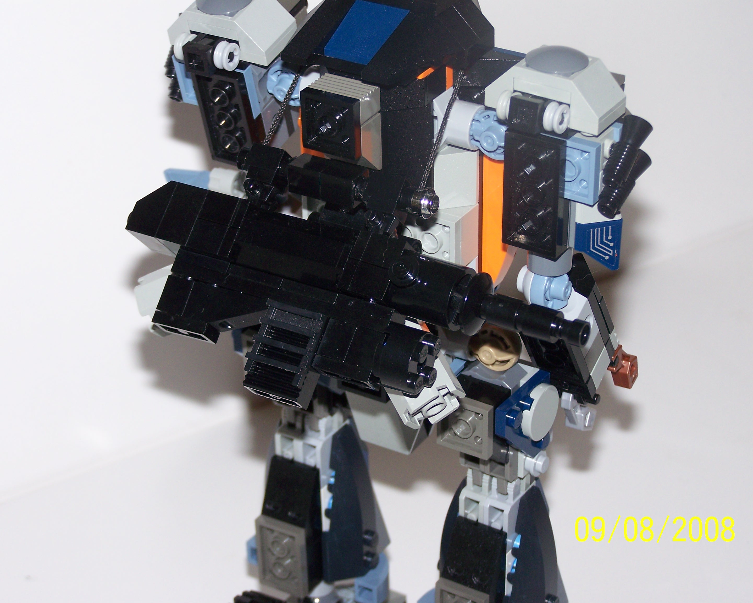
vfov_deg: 15.7
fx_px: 2184
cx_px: 377
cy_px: 301
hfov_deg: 19.6
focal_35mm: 98
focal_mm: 15.6
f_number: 3.2
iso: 80
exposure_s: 1/80
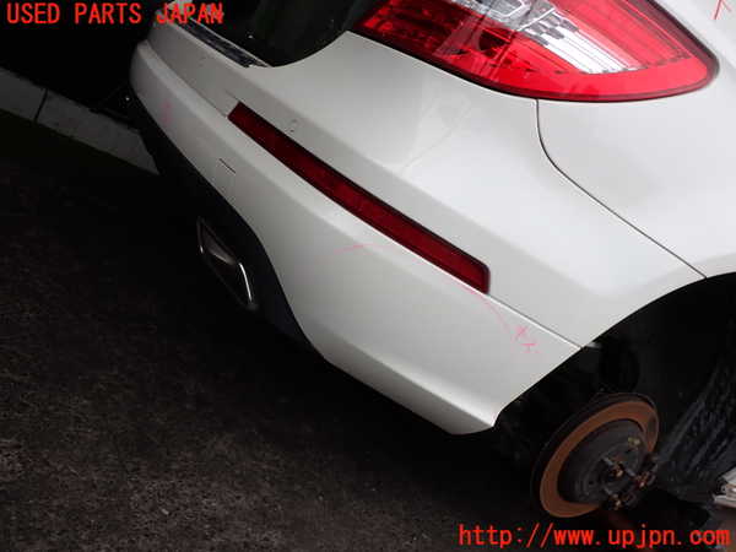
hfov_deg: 60.0
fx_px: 638
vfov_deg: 46.8
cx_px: 368
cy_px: 276
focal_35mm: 30
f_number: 3.2
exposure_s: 1/640
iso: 100
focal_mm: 5.4
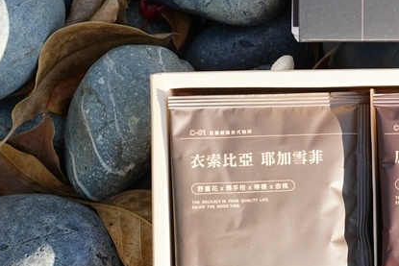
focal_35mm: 205
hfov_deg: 10.0
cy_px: 55
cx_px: 388
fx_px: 2273
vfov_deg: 6.7
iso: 125
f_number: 6.3
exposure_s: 1/100
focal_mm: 85
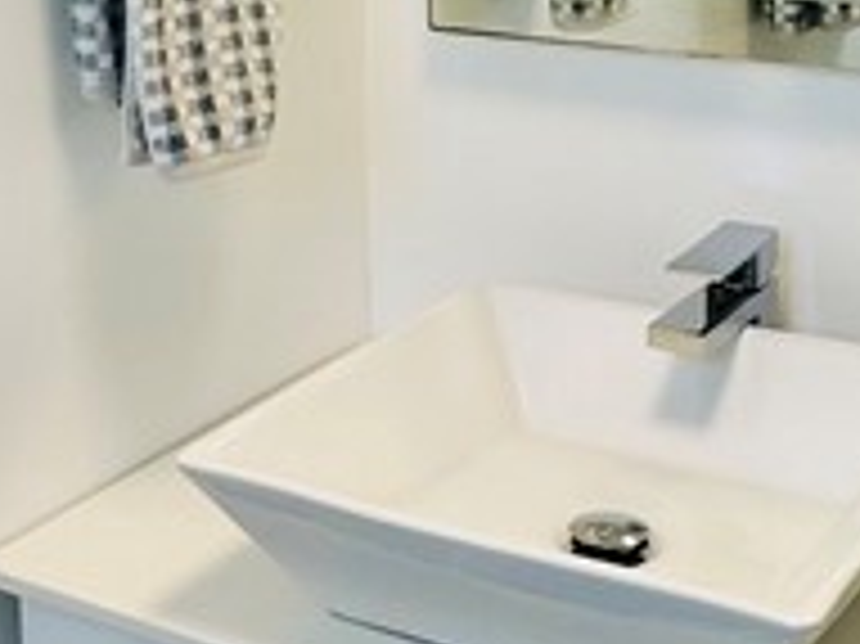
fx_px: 1862
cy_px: 23
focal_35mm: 75
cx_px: 315
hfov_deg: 25.9
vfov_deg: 19.1
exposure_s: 1/120
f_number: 2.2
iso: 64
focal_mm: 2.22
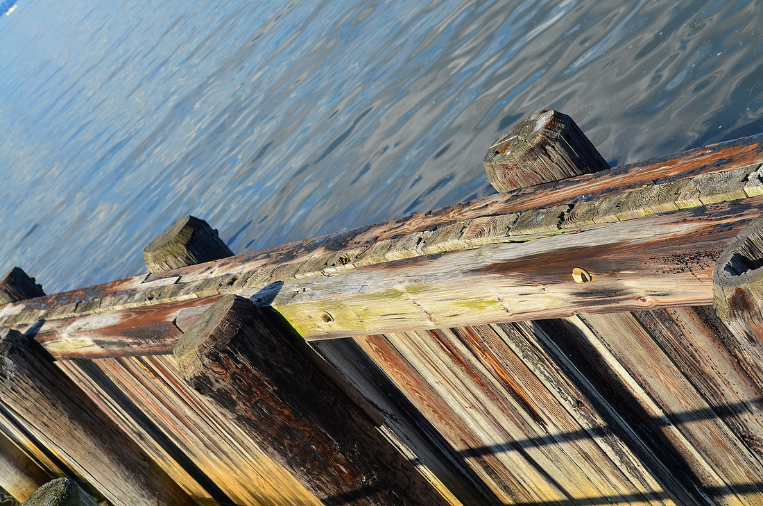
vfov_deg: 20.5
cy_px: 253
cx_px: 382
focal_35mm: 66
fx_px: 1396
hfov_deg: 30.6
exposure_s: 1/200
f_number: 7.1
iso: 100
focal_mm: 44
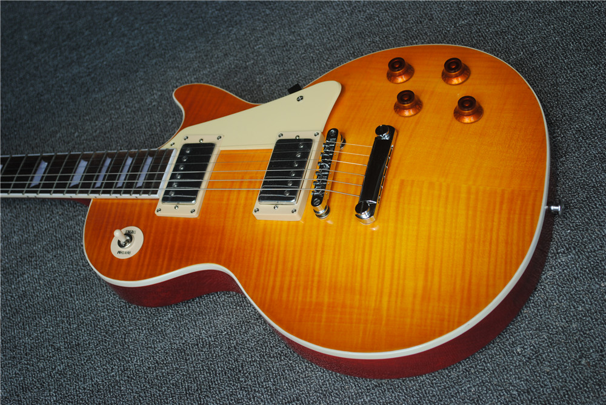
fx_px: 1112
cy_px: 202
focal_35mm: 66
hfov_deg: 30.5
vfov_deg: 20.7
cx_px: 303
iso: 100
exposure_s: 1/125
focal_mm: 44
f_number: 5.6
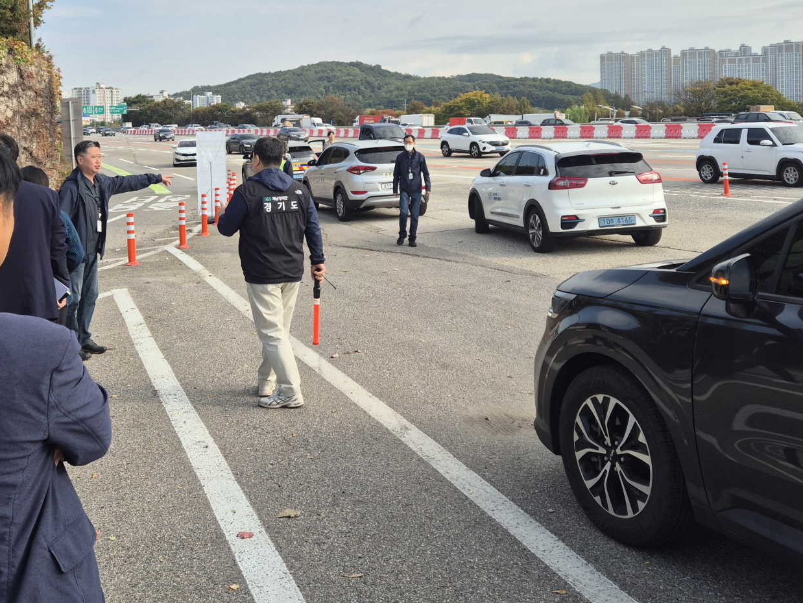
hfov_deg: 47.8
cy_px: 143
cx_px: 357
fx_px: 905
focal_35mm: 39
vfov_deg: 35.9
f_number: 1.8
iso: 25
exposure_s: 1/1072
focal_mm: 5.4
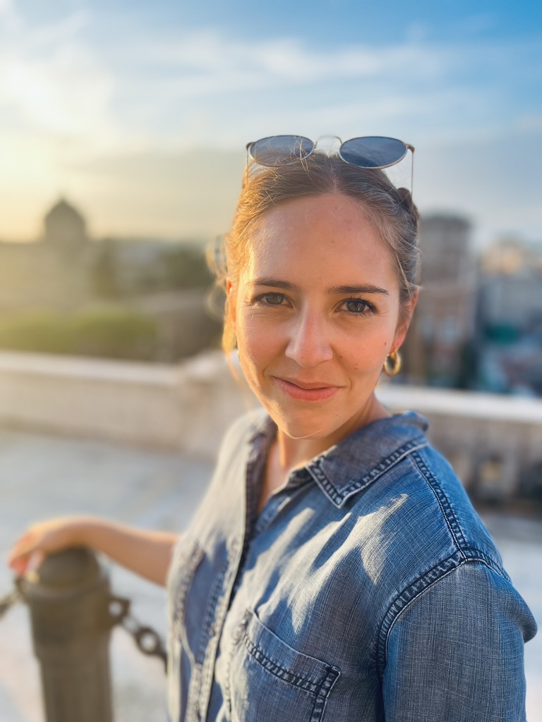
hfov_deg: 53.1
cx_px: 271
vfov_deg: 67.3
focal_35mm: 26
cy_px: 361
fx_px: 543
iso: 50
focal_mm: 5.1
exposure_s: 1/440
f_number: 1.6
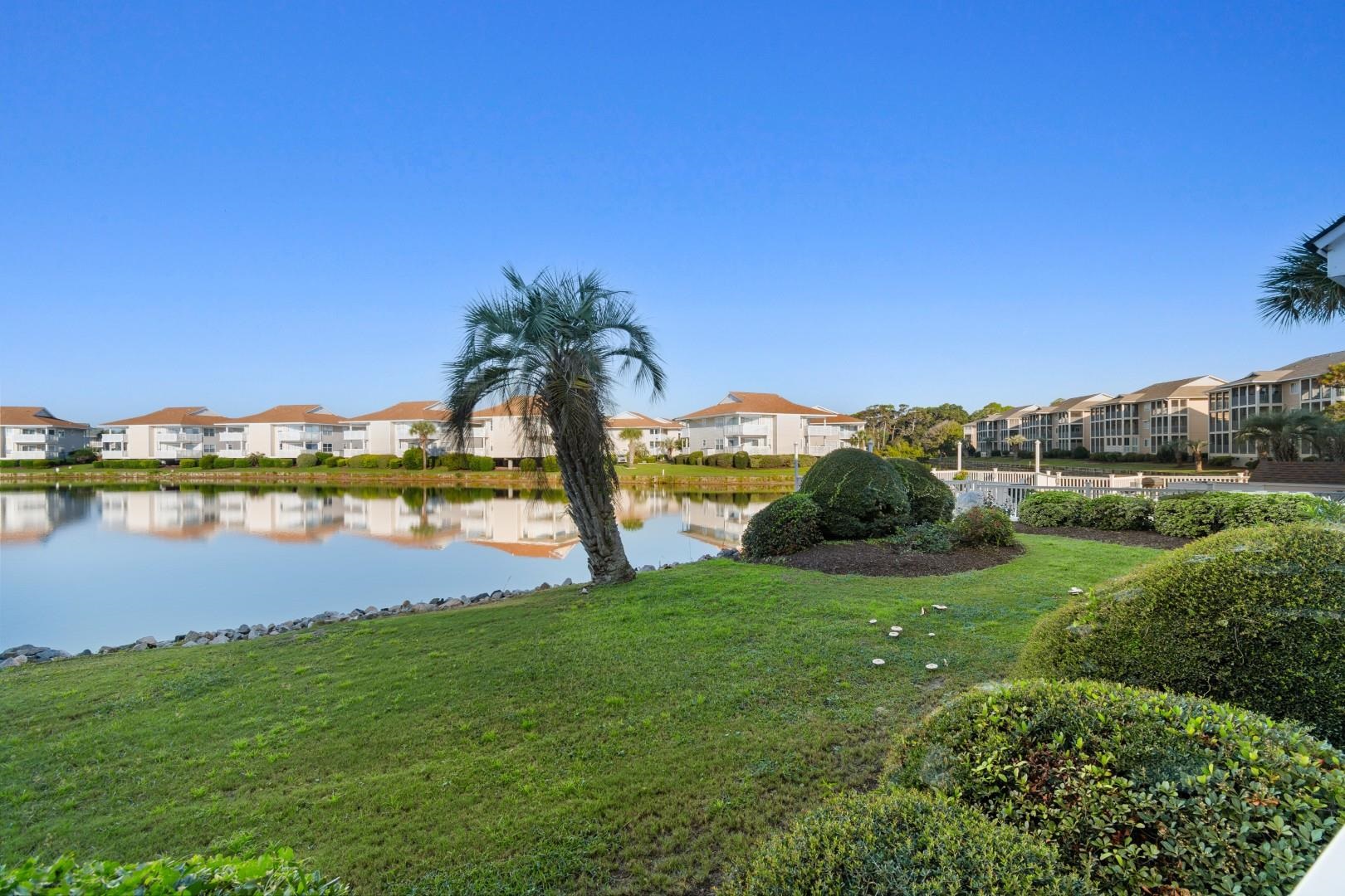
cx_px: 672
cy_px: 448
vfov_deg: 77.3
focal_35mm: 15
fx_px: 560
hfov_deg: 100.4
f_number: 7.1
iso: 100
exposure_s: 1/200
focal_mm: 10
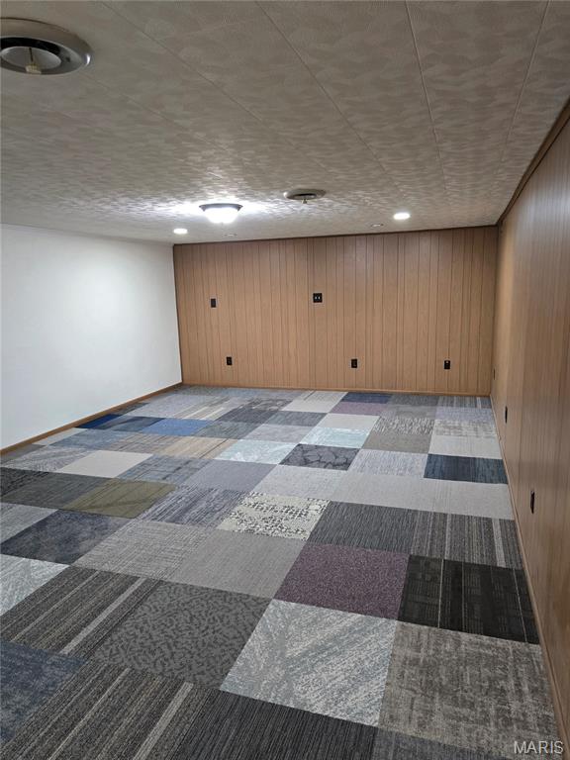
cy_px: 380
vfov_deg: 73.9
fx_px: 505
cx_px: 285
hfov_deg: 58.9
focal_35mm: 23
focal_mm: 6.3
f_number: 1.7
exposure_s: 1/60.2
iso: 500
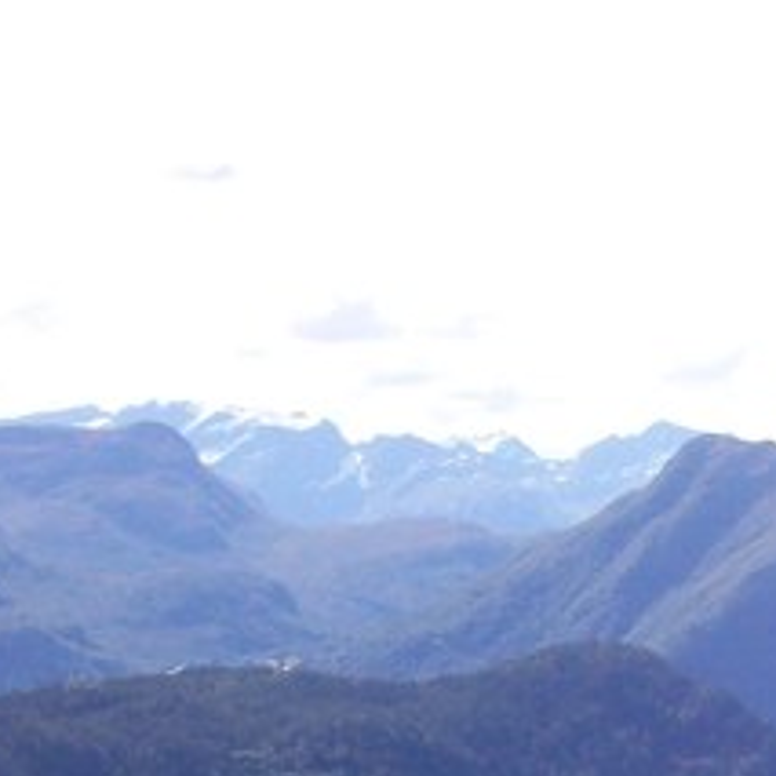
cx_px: 955
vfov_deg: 13.1
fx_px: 3297
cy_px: 885
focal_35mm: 130
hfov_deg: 13.0
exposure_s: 1/532
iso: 80
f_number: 4.8
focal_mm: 6
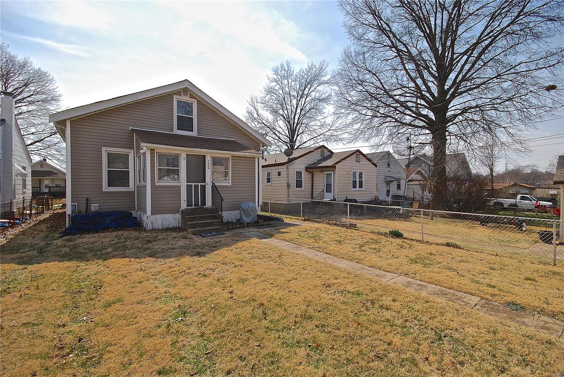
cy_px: 188
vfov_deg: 77.4
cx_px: 282
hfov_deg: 100.3
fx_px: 235
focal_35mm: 15
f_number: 9
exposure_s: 1/200
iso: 100
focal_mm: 10
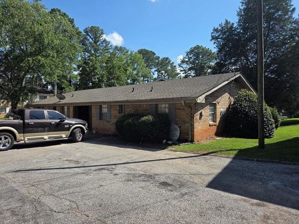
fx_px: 207
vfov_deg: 56.8
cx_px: 154
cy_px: 109
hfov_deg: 71.6
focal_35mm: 24
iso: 80
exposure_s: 1/3427
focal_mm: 5.4
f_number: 1.8
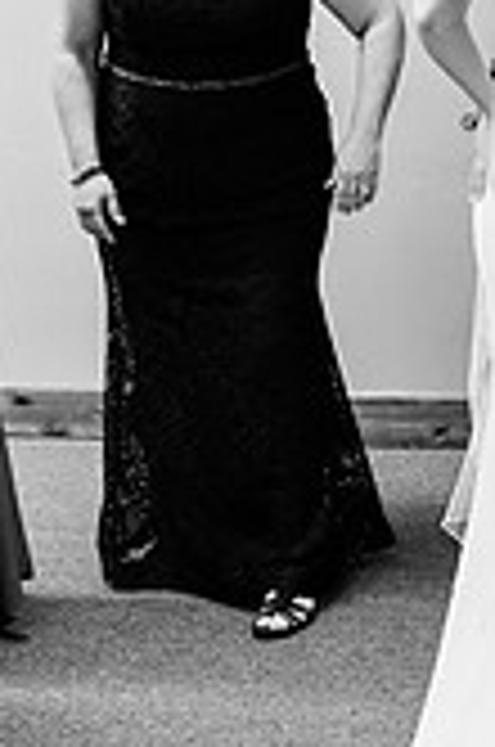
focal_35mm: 88
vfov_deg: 23.2
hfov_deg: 15.2
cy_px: 351
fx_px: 1822
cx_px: 475
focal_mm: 32.5
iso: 1600
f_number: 4
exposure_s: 1/250
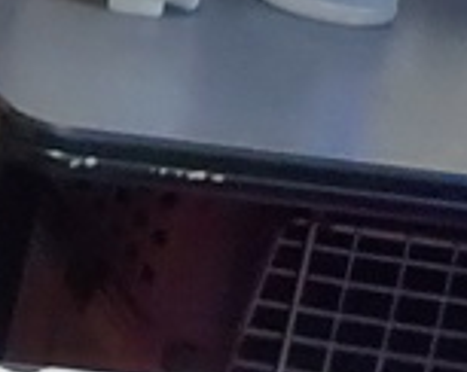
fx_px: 2347
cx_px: -974
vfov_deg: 8.7
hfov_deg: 9.0
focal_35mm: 170
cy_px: -296
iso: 500
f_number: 2.4
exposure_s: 1/60
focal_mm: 4.3
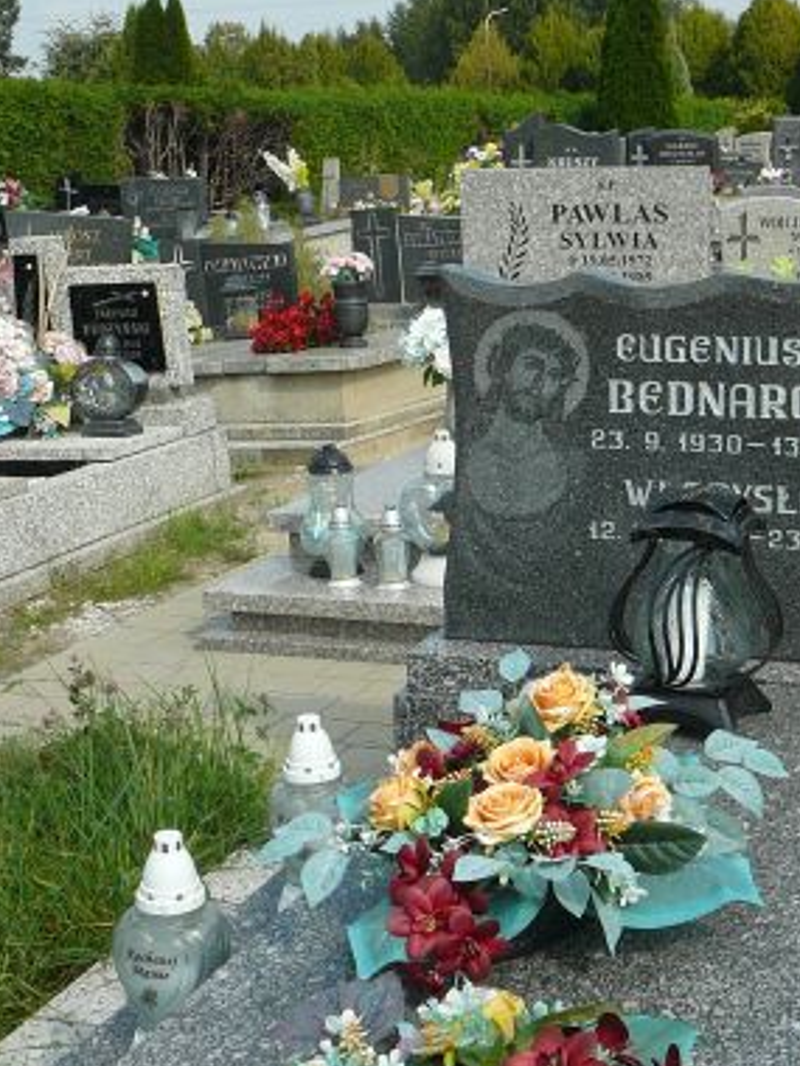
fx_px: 1818
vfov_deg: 32.7
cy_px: 527
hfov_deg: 24.4
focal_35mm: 59
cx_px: 651
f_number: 5
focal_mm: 5.2
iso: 80
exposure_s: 1/400
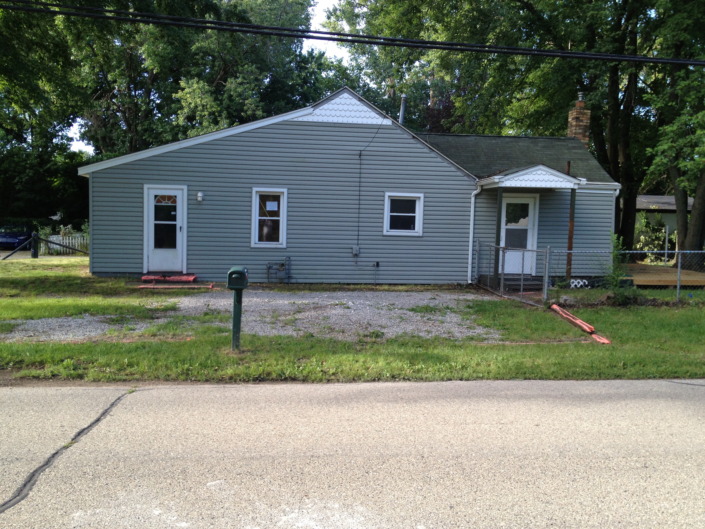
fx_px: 713
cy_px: 264
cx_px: 352
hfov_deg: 52.6
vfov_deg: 40.7
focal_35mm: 35
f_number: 2.4
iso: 50
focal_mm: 4.28
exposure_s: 1/176
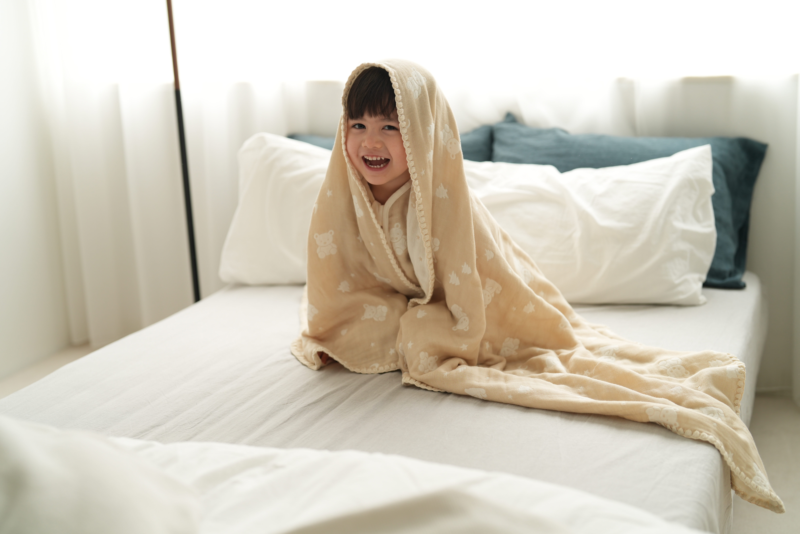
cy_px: 267
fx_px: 1111
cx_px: 400
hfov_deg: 39.6
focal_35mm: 50
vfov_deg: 27.0
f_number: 2
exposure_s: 1/100
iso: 200
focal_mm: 50
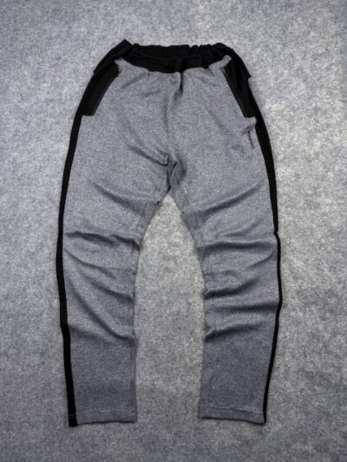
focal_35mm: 24
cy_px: 231
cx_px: 174
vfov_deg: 71.6
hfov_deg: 56.8
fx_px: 321
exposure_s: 1/121
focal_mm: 6.76
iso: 50
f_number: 1.78
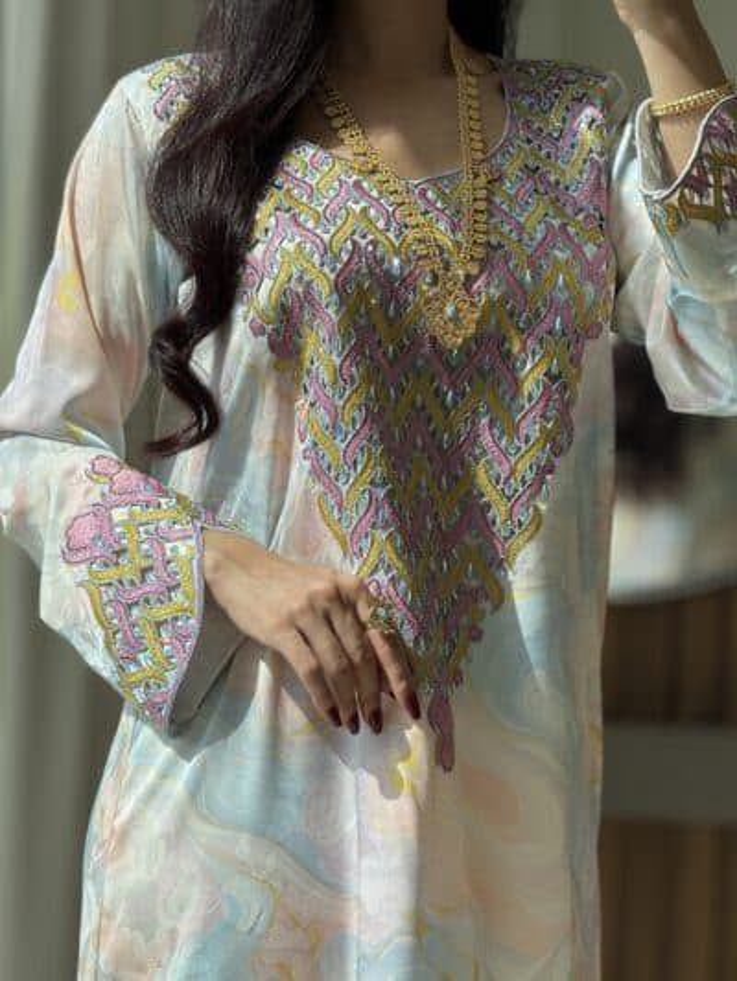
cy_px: 490
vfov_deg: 16.4
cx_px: 368
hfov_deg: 12.4
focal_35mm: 120
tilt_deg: -23.5
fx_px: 3405
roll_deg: -1.5
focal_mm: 15.66
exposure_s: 1/310
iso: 50
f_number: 2.8
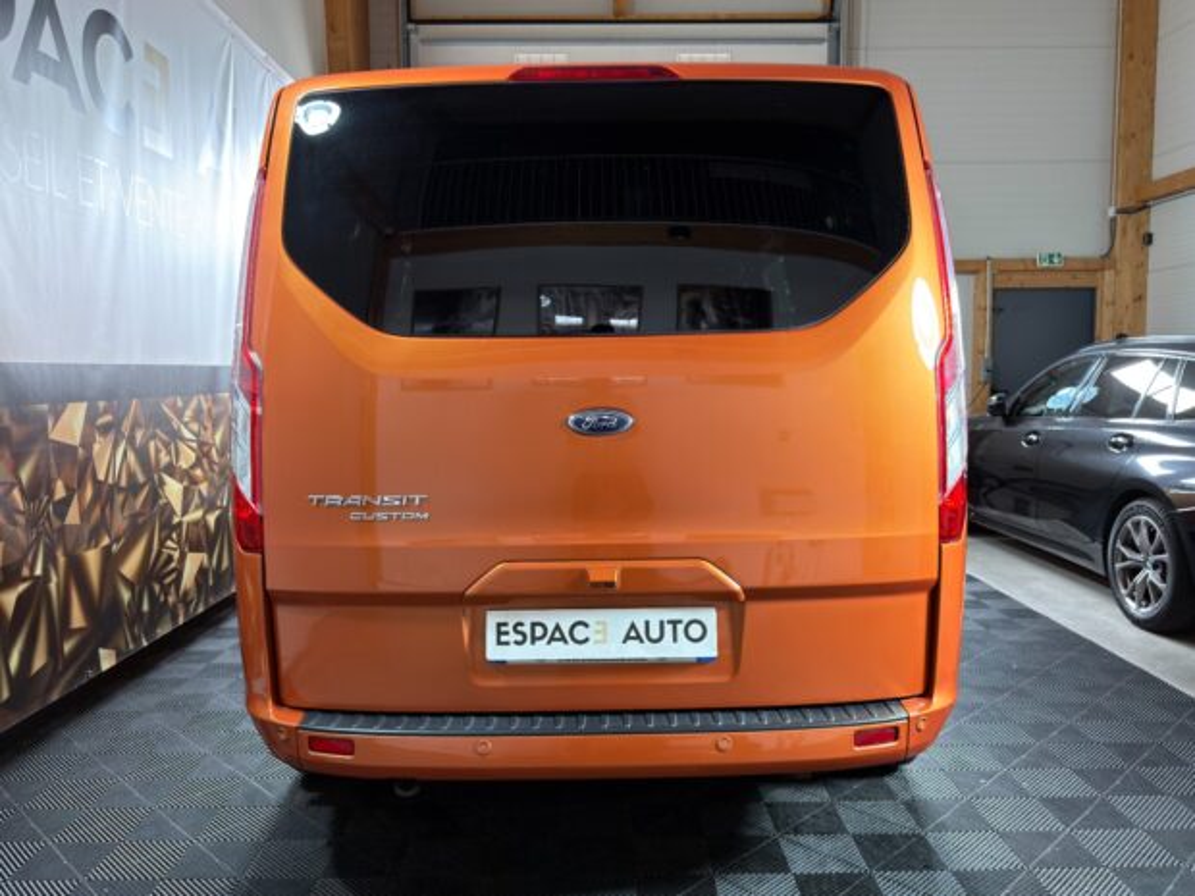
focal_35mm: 27
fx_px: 932
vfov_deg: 51.4
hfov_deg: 65.3
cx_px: 598
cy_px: 448
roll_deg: +0.6
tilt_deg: -5.9
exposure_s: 1/33
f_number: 1.78
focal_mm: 6.76
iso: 320
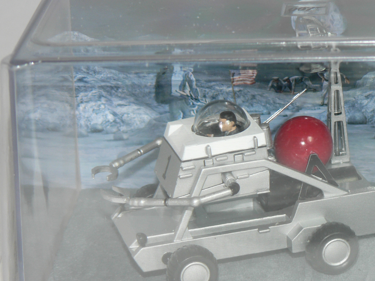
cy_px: 198
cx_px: 269
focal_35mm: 170
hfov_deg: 11.6
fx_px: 1841
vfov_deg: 8.7
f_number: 3.2
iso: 80
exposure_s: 1/60
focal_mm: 19.5
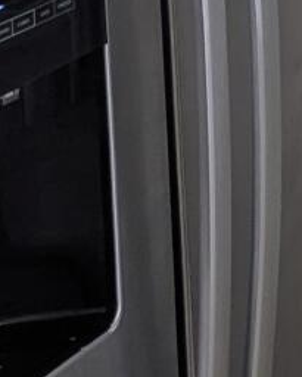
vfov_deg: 9.9
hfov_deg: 7.6
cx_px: 860
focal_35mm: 183
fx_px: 2043
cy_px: -325
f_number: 1.85
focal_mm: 6.81
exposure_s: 1/135
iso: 293
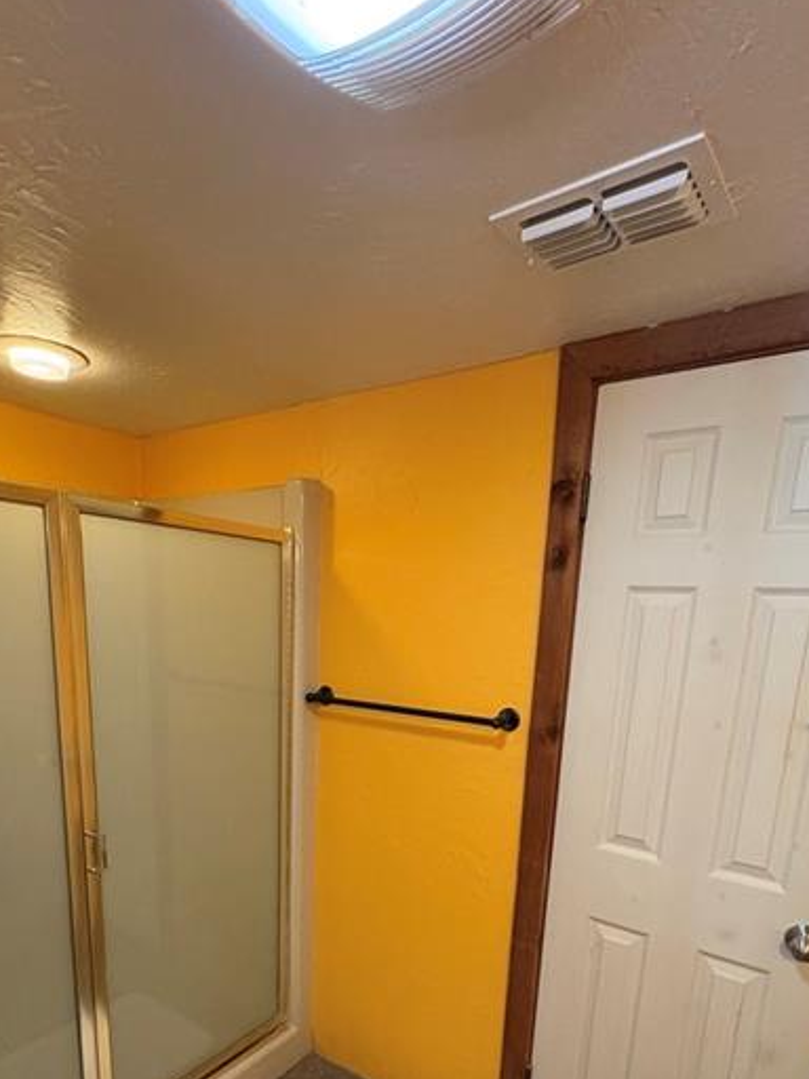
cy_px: 750
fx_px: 654
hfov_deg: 63.4
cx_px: 388
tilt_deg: -11.2
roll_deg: -2.1
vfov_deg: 75.6
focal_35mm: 21
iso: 500
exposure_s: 1/60
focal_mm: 2.22
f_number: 2.2
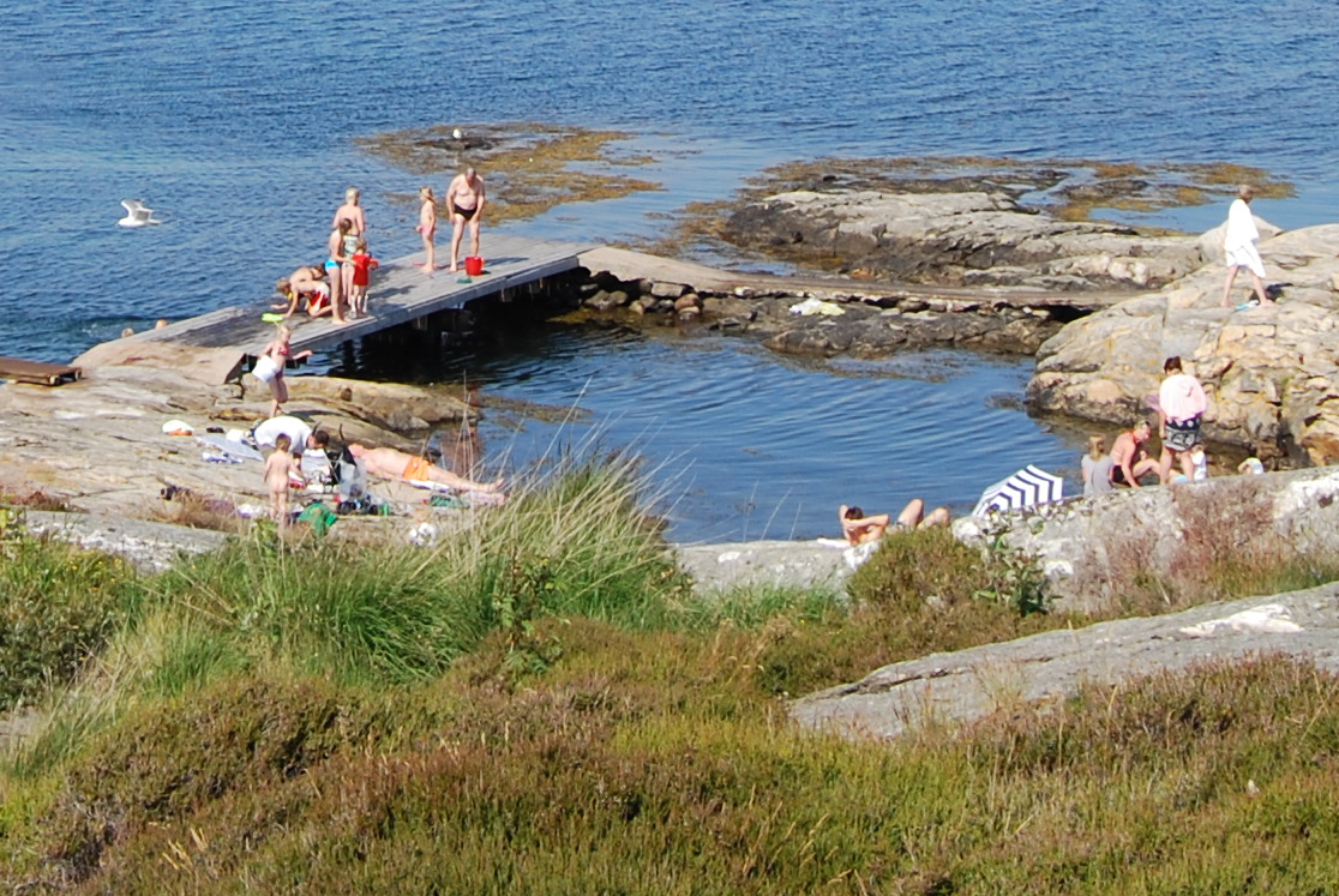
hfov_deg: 16.9
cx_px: 251
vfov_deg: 10.9
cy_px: -603
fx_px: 4459
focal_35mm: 120
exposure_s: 1/250
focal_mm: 23
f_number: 8
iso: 100
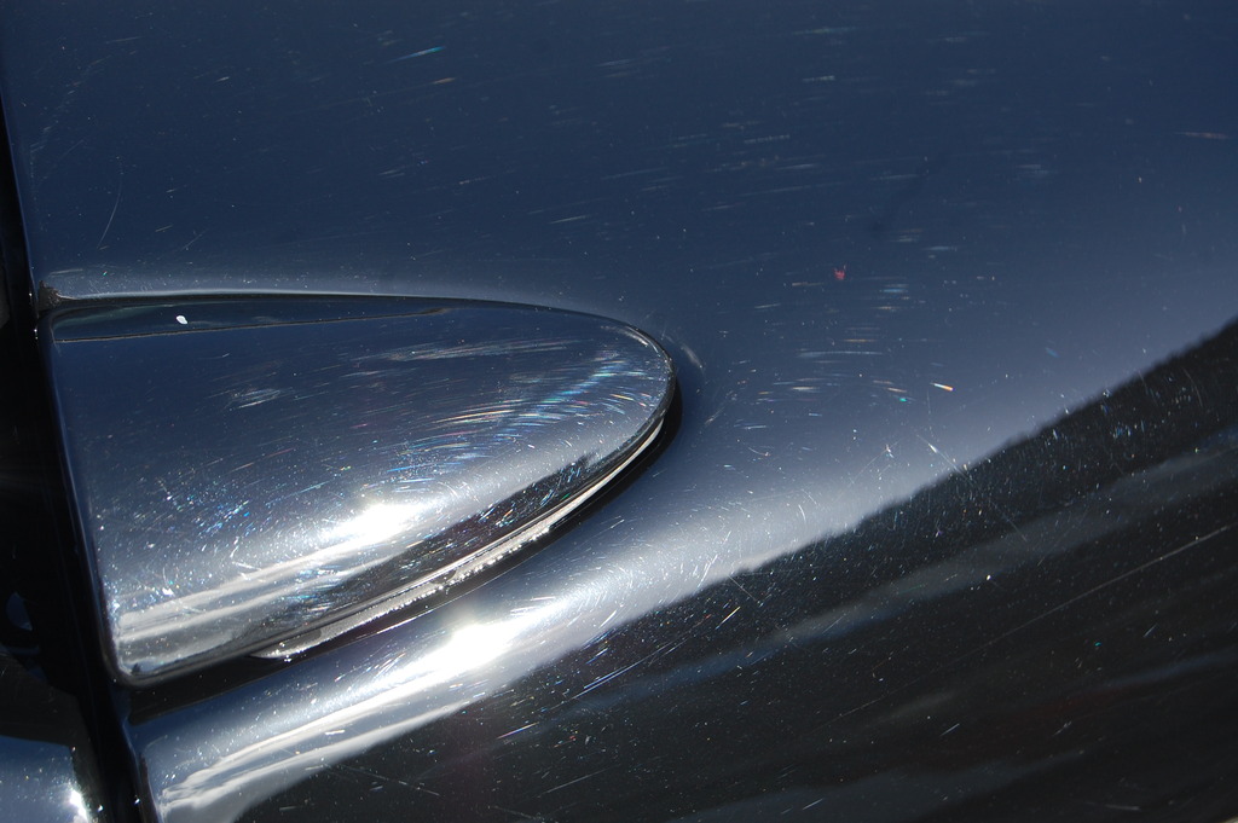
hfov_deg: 24.6
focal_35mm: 82
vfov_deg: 16.5
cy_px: 412
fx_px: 2835
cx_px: 619
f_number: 6.3
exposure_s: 1/160
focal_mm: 55
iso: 200
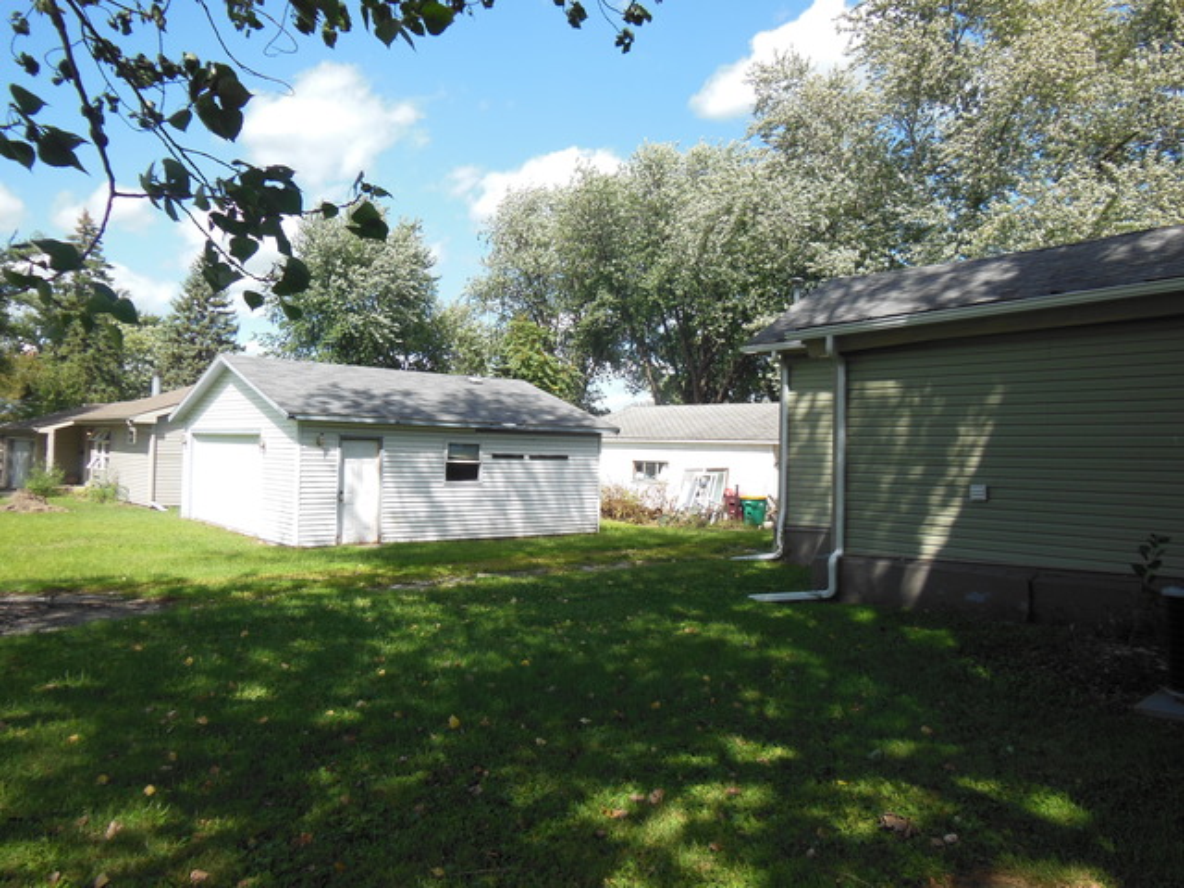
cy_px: 444
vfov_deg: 54.9
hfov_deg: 69.4
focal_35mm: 25
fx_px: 855
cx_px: 592
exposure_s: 1/640
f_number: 3.5
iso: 125
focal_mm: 4.5
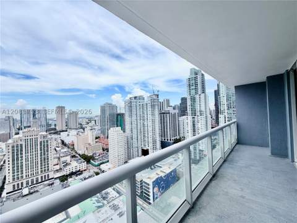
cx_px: 148
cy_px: 112
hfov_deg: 102.1
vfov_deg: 85.7
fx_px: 120
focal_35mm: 14
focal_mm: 2.22
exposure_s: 1/970
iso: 20
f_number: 2.2
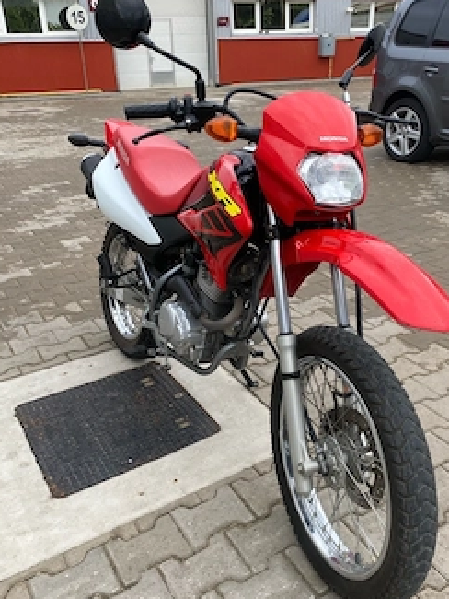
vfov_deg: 56.8
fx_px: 553
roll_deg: +0.8
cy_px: 313
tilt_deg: -22.9
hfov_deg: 44.1
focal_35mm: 32
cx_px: 248
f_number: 1.8
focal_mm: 4.25
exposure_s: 1/122
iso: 32
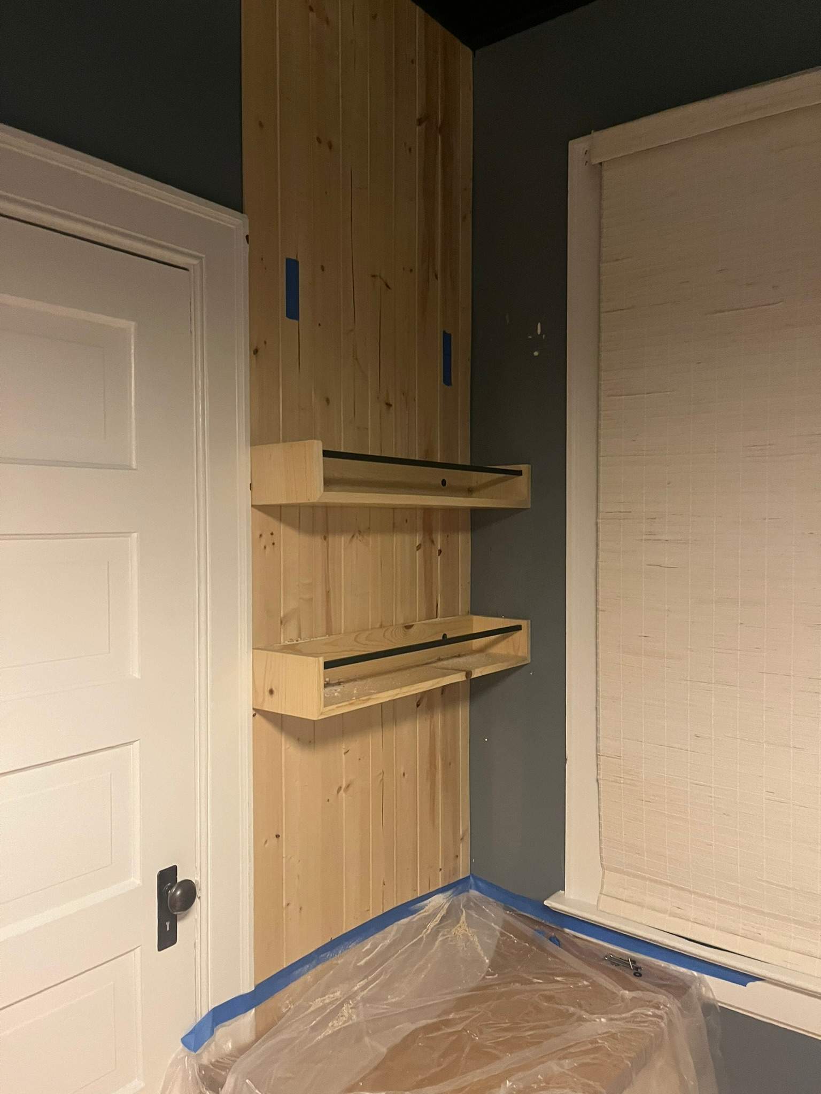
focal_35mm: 26
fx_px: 822
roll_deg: +0.7
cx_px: 410
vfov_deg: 67.3
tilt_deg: -1.5
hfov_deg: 53.1
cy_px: 547
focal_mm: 5.1
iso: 500
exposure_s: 1/30
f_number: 1.6
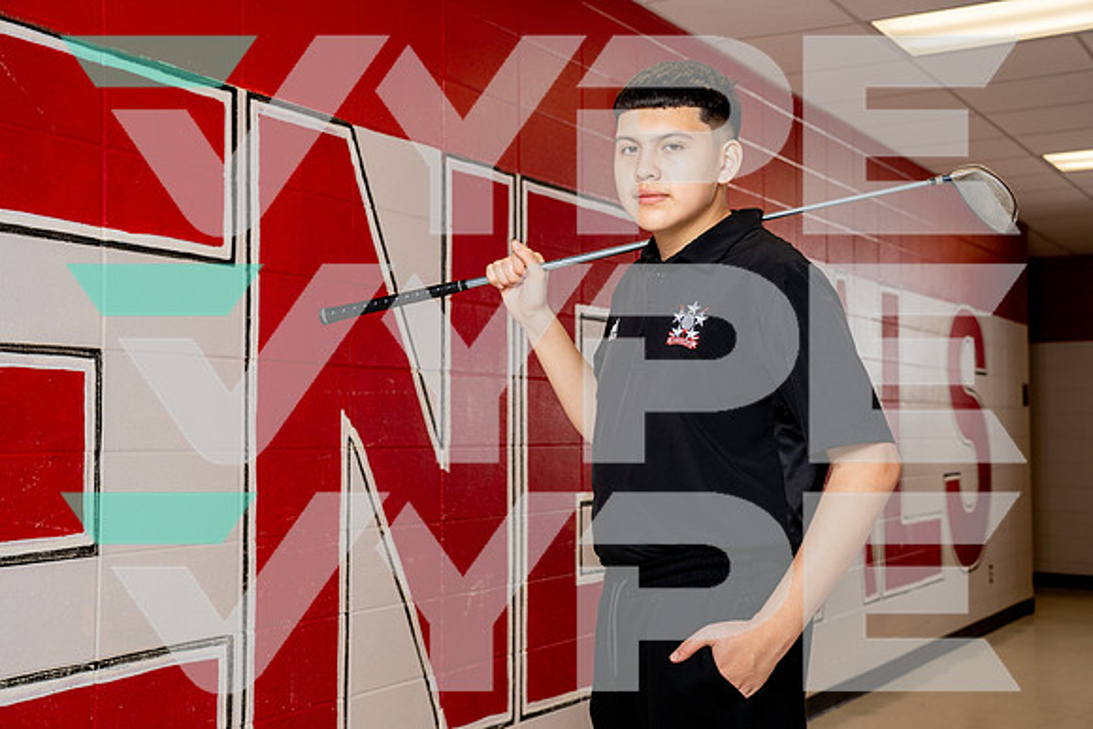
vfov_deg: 28.1
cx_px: 546
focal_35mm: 48
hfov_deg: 41.1
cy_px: 364
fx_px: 1458
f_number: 5.6
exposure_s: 1/200
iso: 250
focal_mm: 48
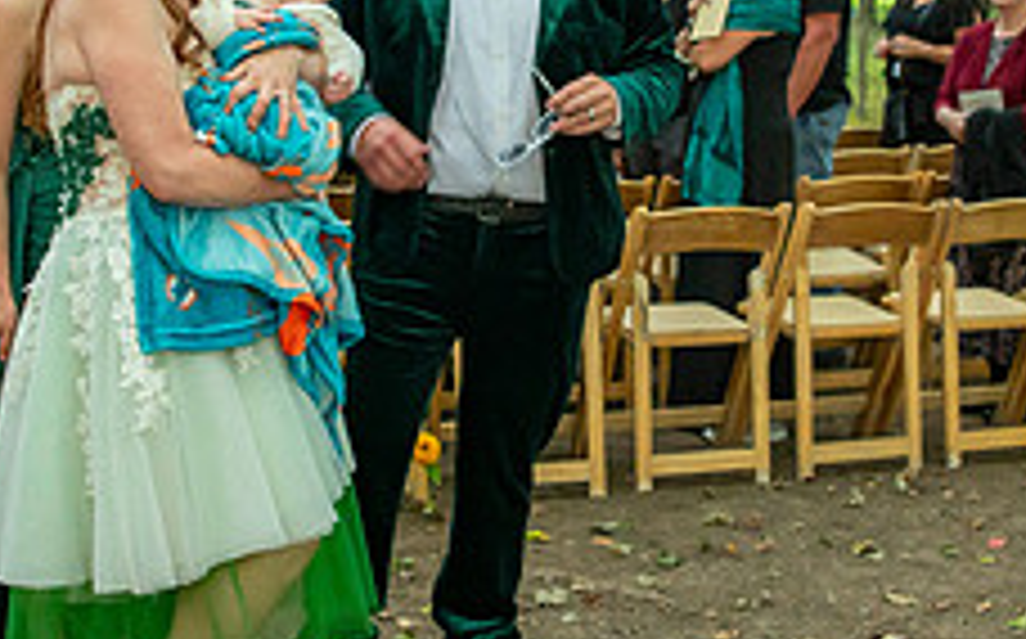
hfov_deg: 32.5
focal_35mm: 63
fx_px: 1760
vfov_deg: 20.4
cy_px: 166
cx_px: 558
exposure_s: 1/100
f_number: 2.8
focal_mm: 24
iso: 1600
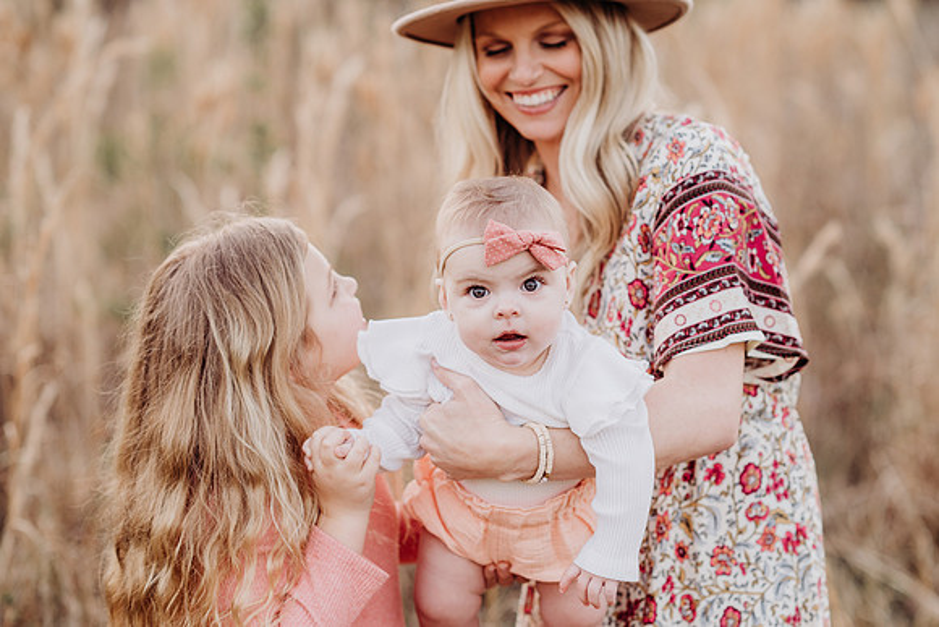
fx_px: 2217
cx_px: 470
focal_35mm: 85
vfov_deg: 16.1
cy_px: 314
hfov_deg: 23.9
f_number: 2.5
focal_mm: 85
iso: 320
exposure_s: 1/320
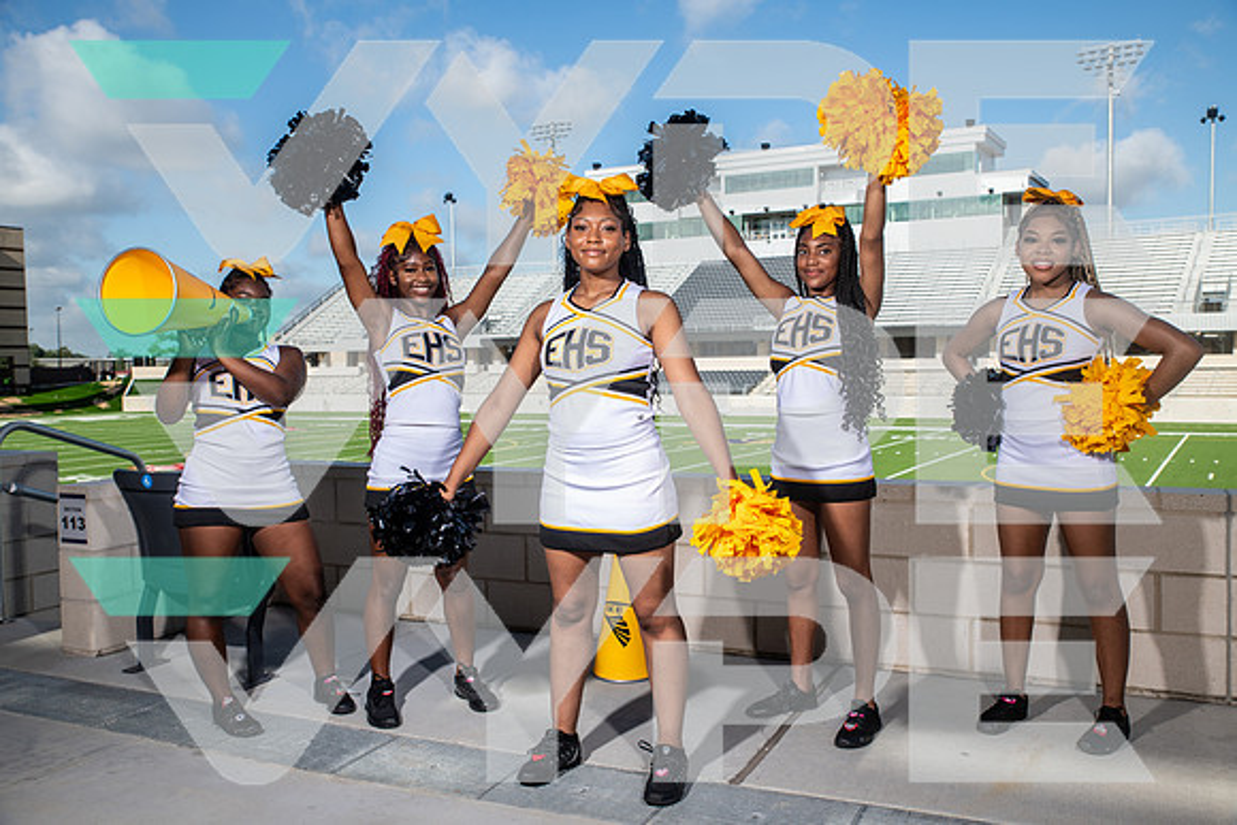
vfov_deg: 38.9
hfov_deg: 55.8
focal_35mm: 34
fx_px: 1168
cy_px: 412
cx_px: 618
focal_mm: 34
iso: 100
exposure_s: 1/320
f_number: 7.1
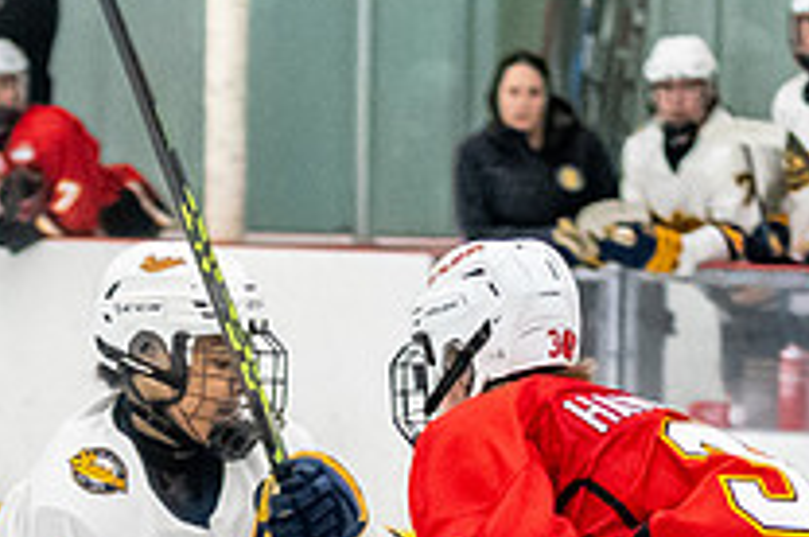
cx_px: 242
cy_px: 910
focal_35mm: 519
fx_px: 11645
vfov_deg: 2.6
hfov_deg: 4.0
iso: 3200
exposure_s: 1/800
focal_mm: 78
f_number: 2.8
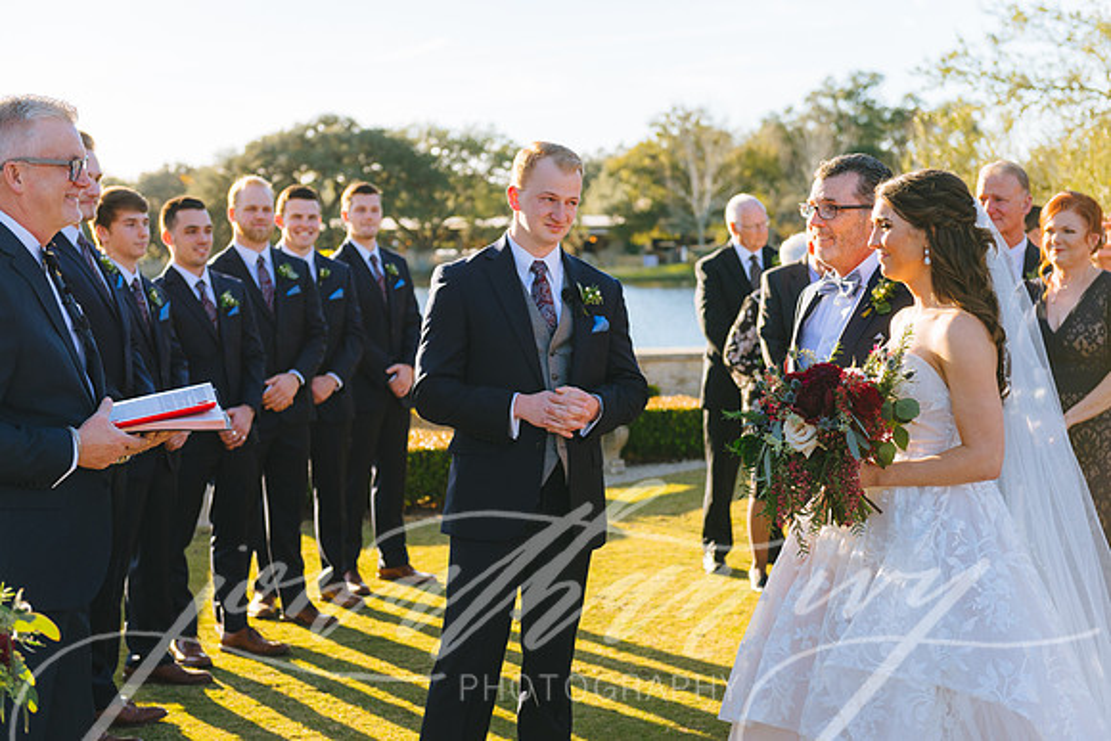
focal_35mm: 58
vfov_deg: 23.4
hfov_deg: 34.5
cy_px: 370
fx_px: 1790
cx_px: 556
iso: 200
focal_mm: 58
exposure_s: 1/1250
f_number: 4
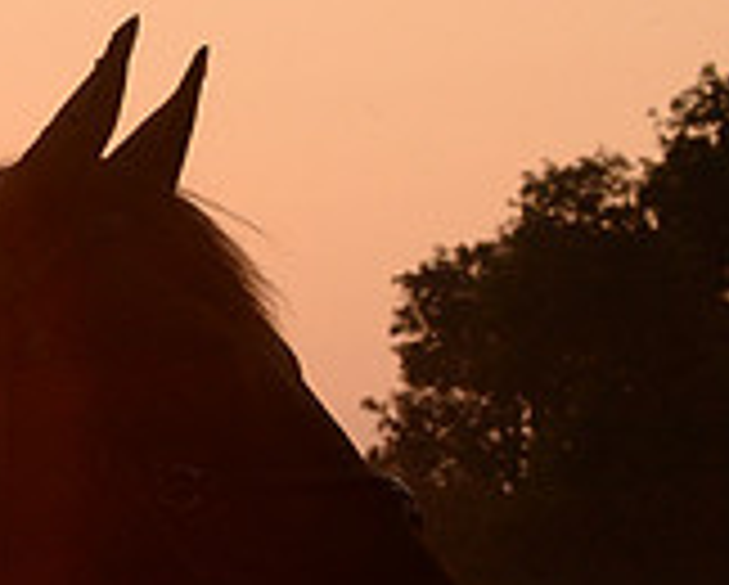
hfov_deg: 6.0
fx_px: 6891
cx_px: -554
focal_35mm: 319
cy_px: 396
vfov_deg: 4.9
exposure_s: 1/500
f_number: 16
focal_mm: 95
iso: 2500
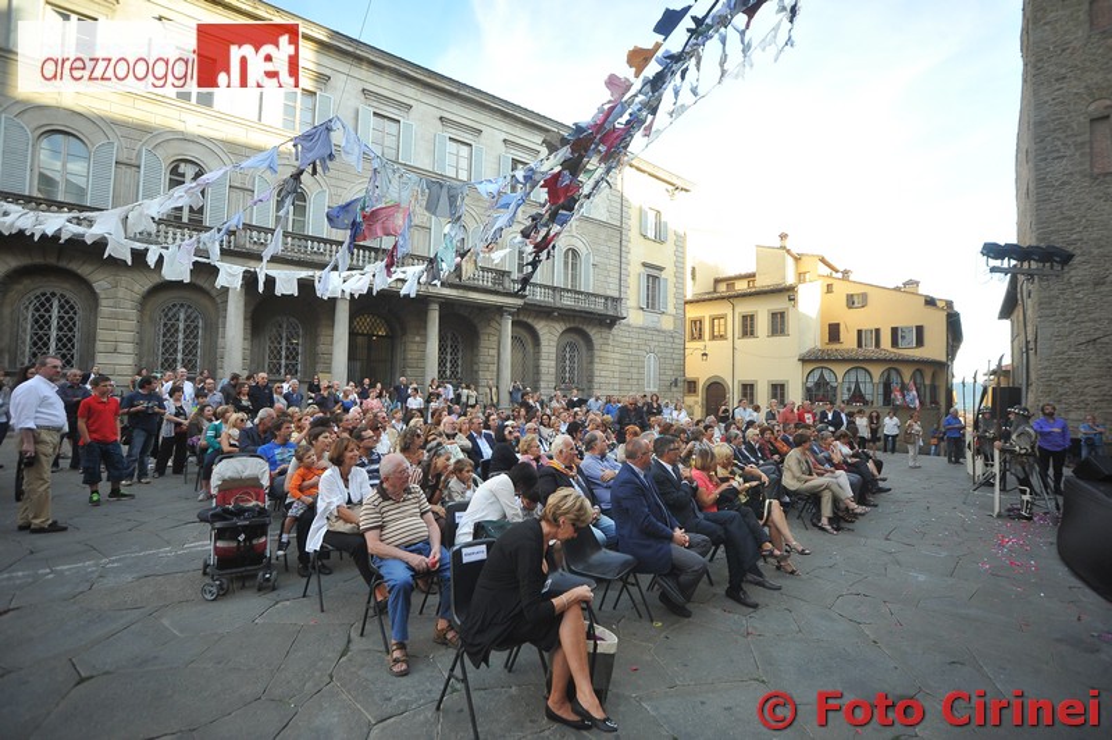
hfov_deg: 100.4
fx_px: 463
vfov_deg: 77.2
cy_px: 370
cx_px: 556
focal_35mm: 15
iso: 1600
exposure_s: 1/1250
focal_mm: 15
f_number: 3.5
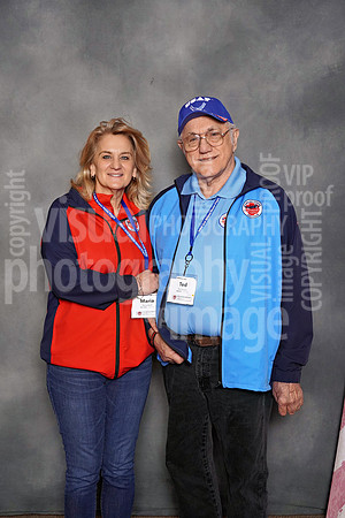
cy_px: 259
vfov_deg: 34.2
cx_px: 172
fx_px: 841
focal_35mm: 58
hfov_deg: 23.2
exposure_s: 1/100
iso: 800
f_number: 8
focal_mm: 39
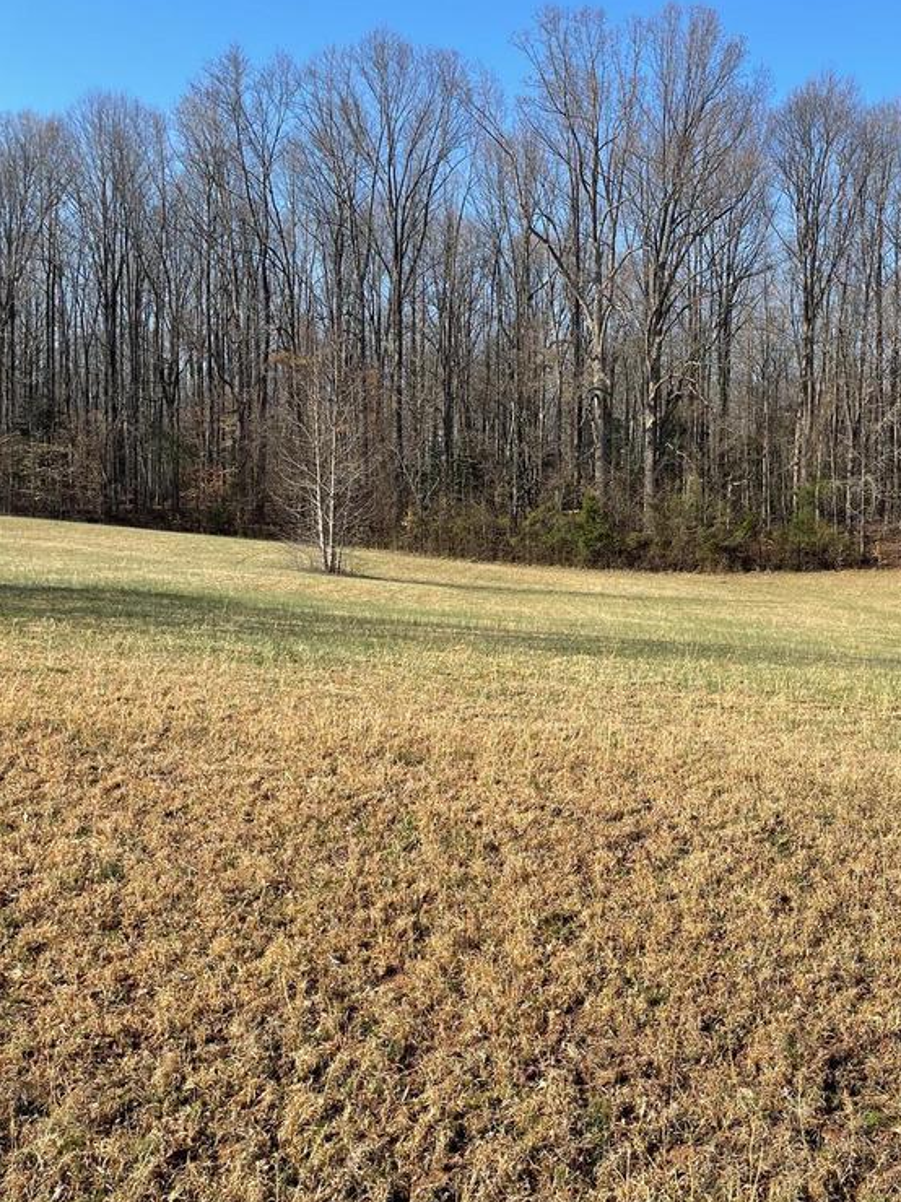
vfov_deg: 48.9
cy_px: 532
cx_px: 629
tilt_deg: +0.6
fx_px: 1319
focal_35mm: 38
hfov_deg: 37.1
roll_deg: -0.1
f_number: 1.6
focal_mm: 5.1
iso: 32
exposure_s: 1/2433
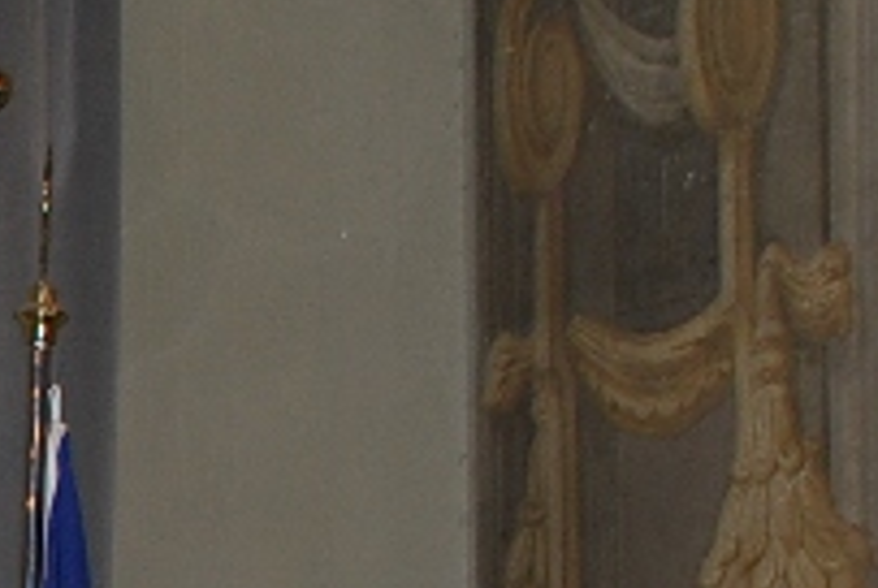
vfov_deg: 6.8
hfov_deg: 9.6
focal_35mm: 200
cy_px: 943
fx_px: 4885
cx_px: -874
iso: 250
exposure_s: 1/60
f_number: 4
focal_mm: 28
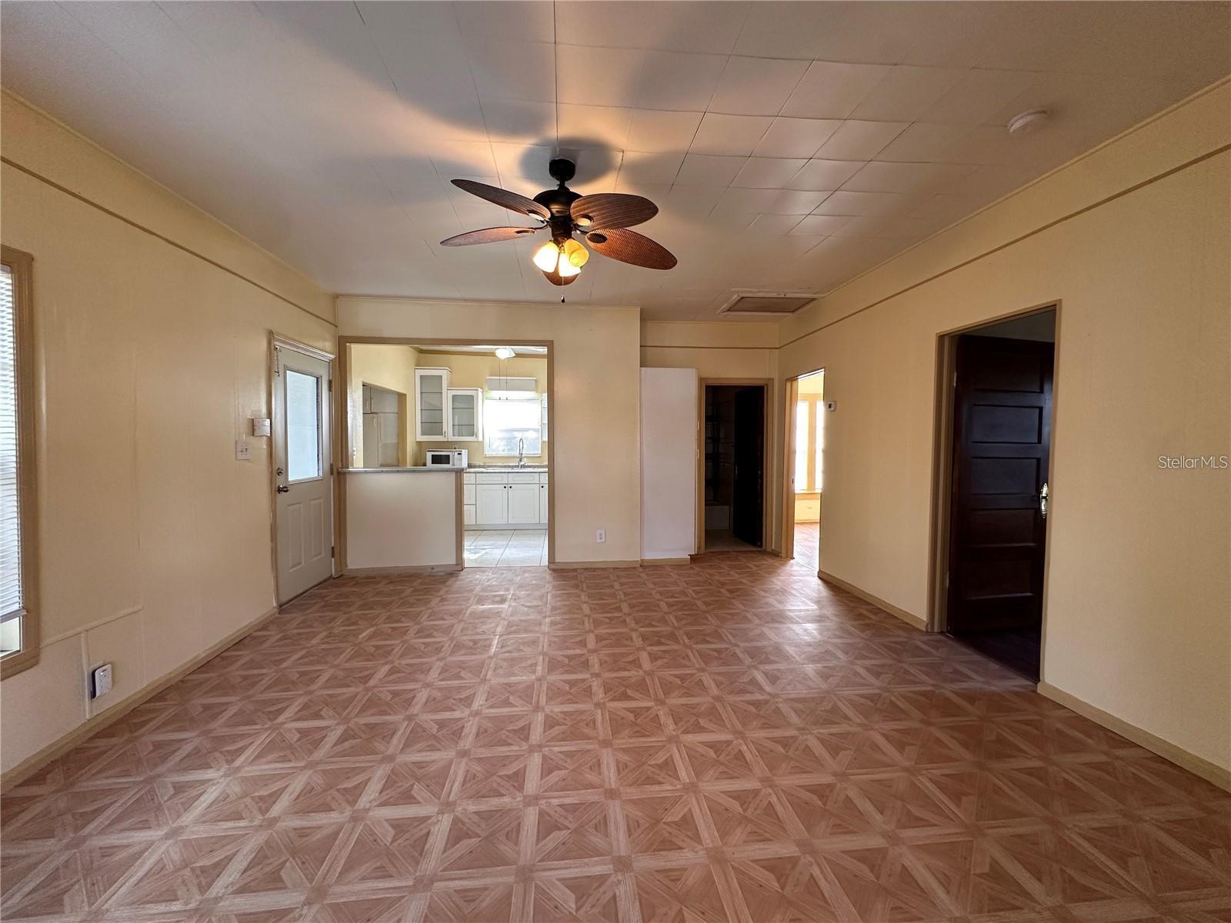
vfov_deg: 85.7
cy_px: 462
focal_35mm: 14
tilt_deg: -1.2
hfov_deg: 102.1
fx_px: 498
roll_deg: +0.1
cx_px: 616
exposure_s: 1/60
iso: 160
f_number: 2.2
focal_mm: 2.22
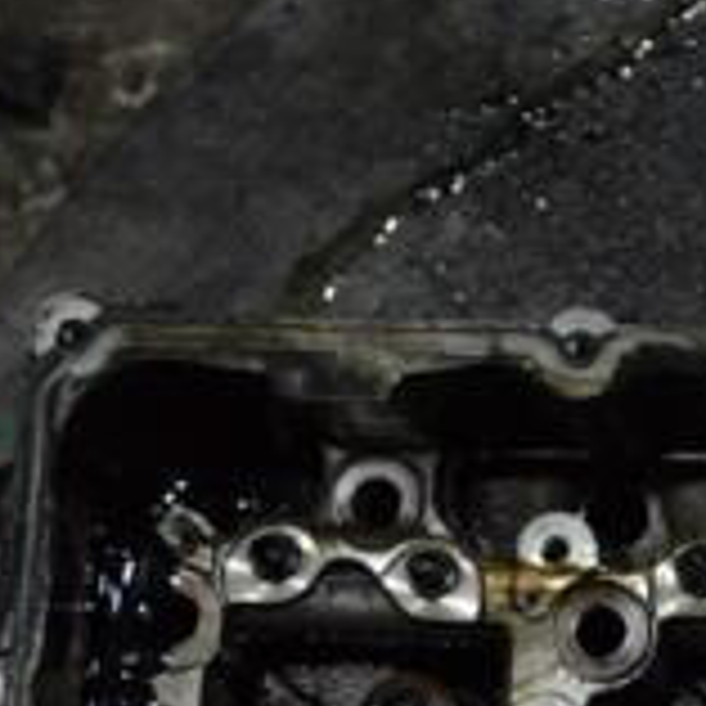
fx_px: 3600
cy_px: 791
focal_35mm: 156
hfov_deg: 10.8
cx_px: 1075
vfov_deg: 11.0
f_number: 4.8
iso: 560
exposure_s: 1/60
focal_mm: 32
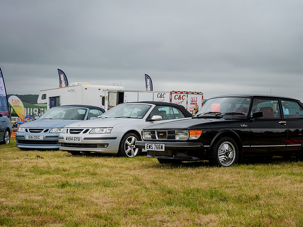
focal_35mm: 59
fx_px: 514
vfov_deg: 24.9
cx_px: 192
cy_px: 115
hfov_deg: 32.7
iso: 200
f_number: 3.5
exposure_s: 1/320
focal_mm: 23
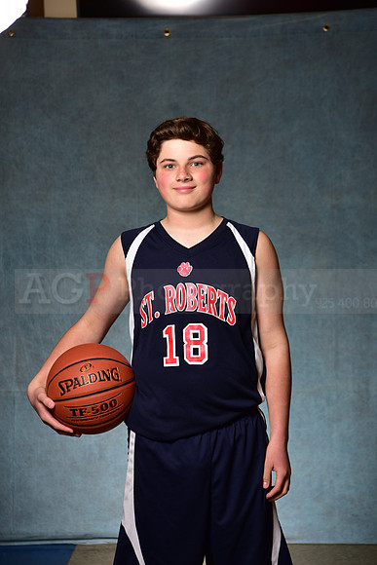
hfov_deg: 19.5
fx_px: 1099
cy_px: 282
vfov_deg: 28.8
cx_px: 188
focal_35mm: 70
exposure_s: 1/200
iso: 100
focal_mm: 70
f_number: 5
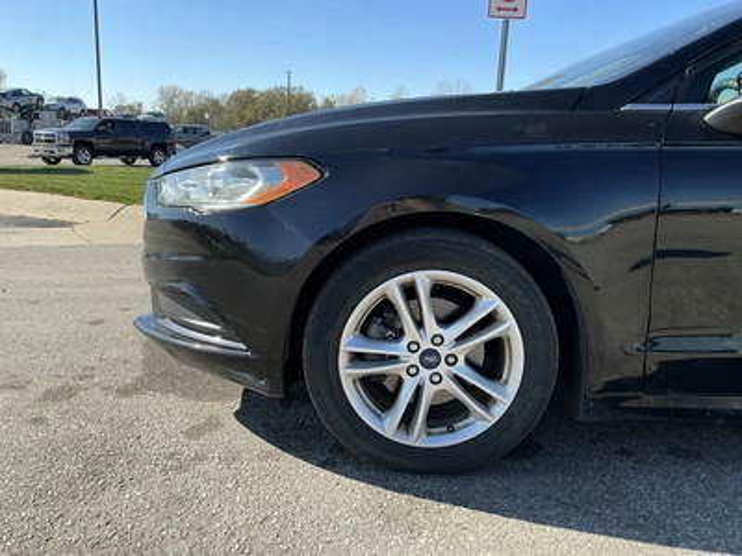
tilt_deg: -10.4
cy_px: 278
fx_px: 600
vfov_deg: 49.7
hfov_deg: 63.4
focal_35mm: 28
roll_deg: -2.0
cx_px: 371
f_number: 1.8
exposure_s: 1/898
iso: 25
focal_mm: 3
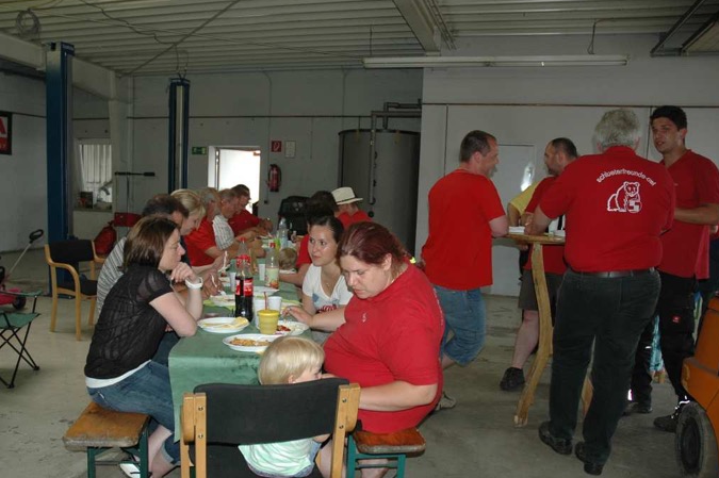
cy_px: 277
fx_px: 639
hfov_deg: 58.5
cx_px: 307
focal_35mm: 32
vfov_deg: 40.9
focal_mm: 18
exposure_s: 1/60
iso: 400
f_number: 3.5
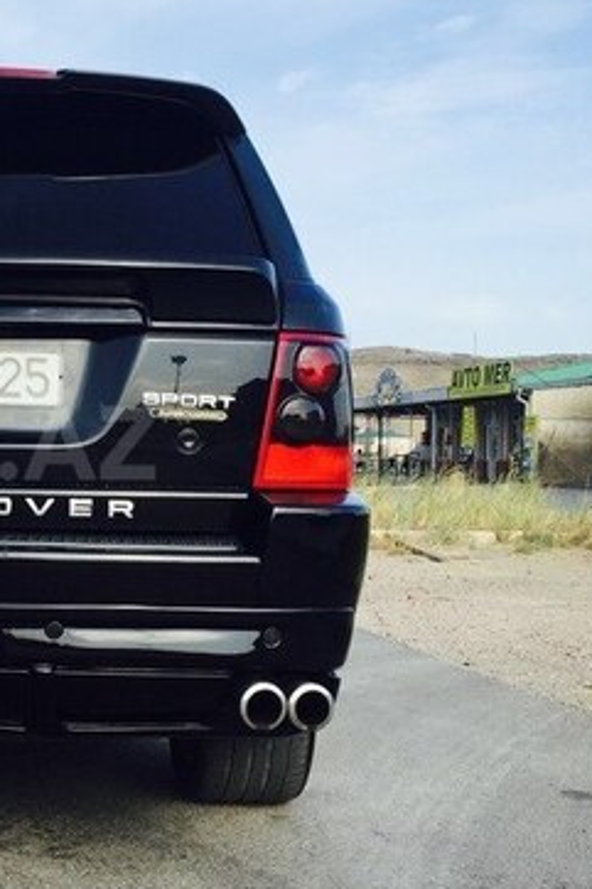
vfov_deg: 36.3
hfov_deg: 22.8
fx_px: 1358
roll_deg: -2.8
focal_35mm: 55
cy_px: 443
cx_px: -96
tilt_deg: +0.4
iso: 32
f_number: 2.2
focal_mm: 4.15
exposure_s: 1/1319
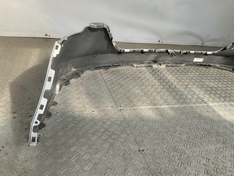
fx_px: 196
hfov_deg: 61.7
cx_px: 117
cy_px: 88
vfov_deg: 48.2
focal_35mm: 29
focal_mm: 3
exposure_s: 1/495
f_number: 1.8
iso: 16
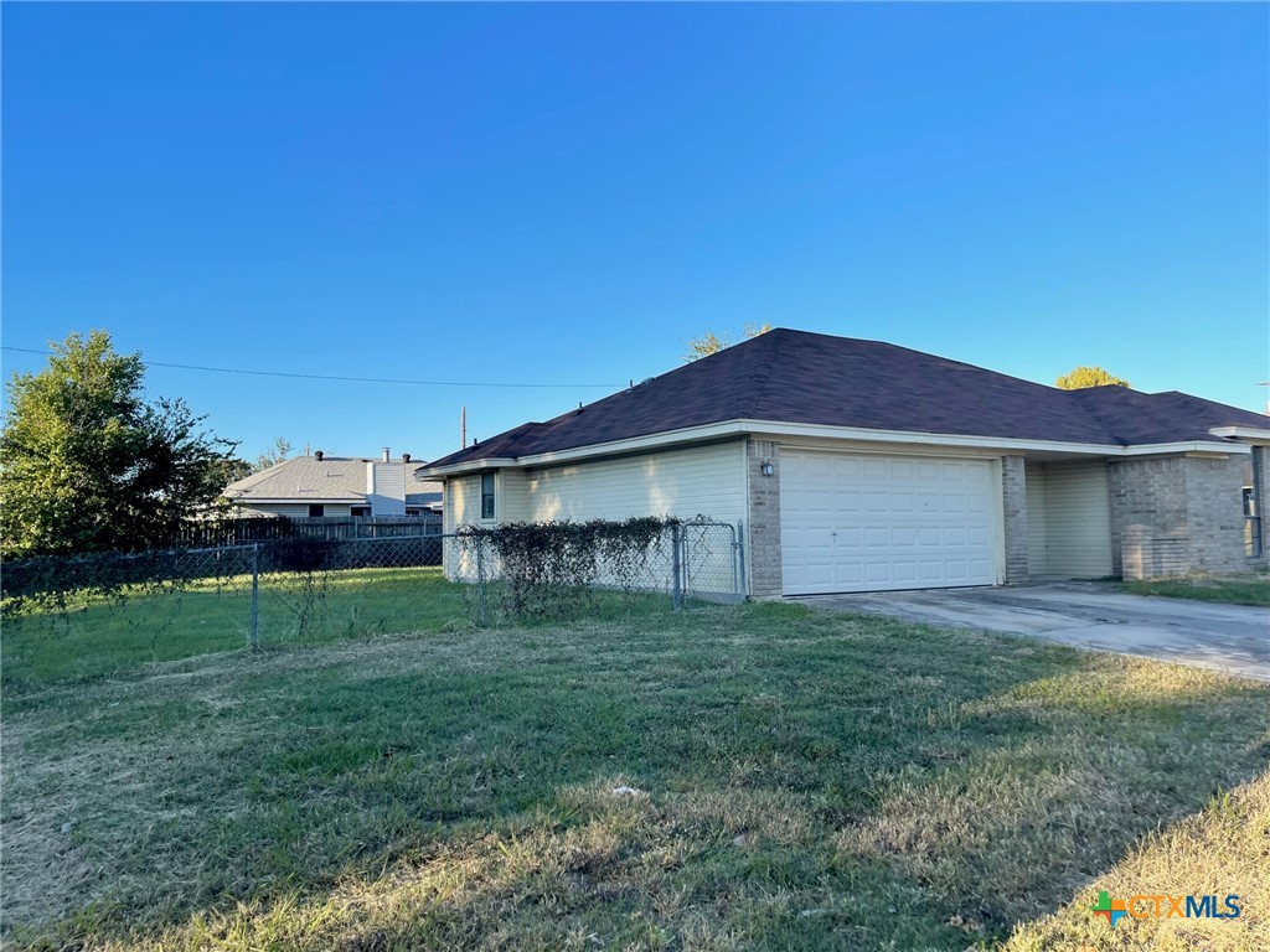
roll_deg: +2.9
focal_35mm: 26
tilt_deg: +4.5
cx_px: 635
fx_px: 954
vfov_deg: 53.1
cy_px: 476
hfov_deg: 67.3
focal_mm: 5.1
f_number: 1.6
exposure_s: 1/1739
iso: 32
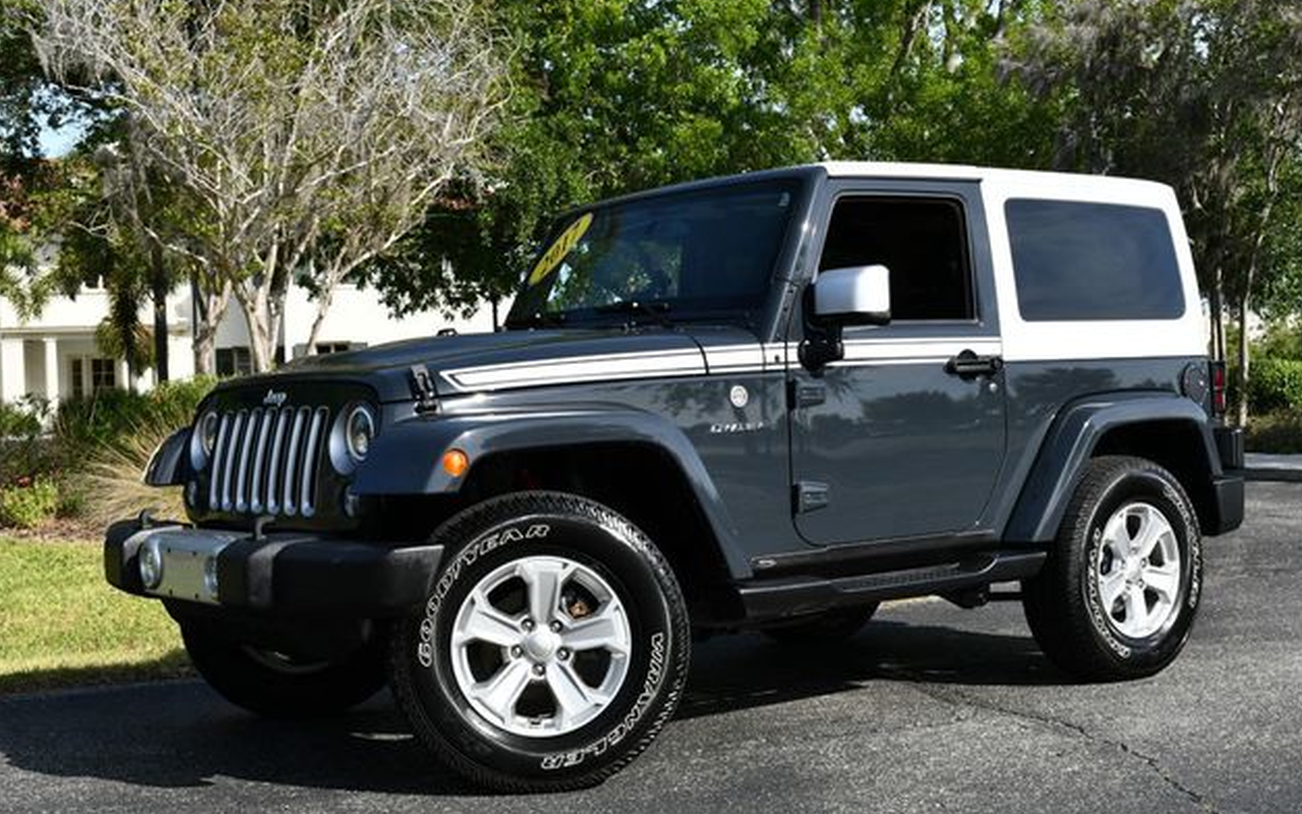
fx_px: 1774
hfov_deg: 40.3
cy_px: 415
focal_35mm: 50
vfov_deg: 25.8
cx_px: 660
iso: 125
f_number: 8
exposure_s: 1/250
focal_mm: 24
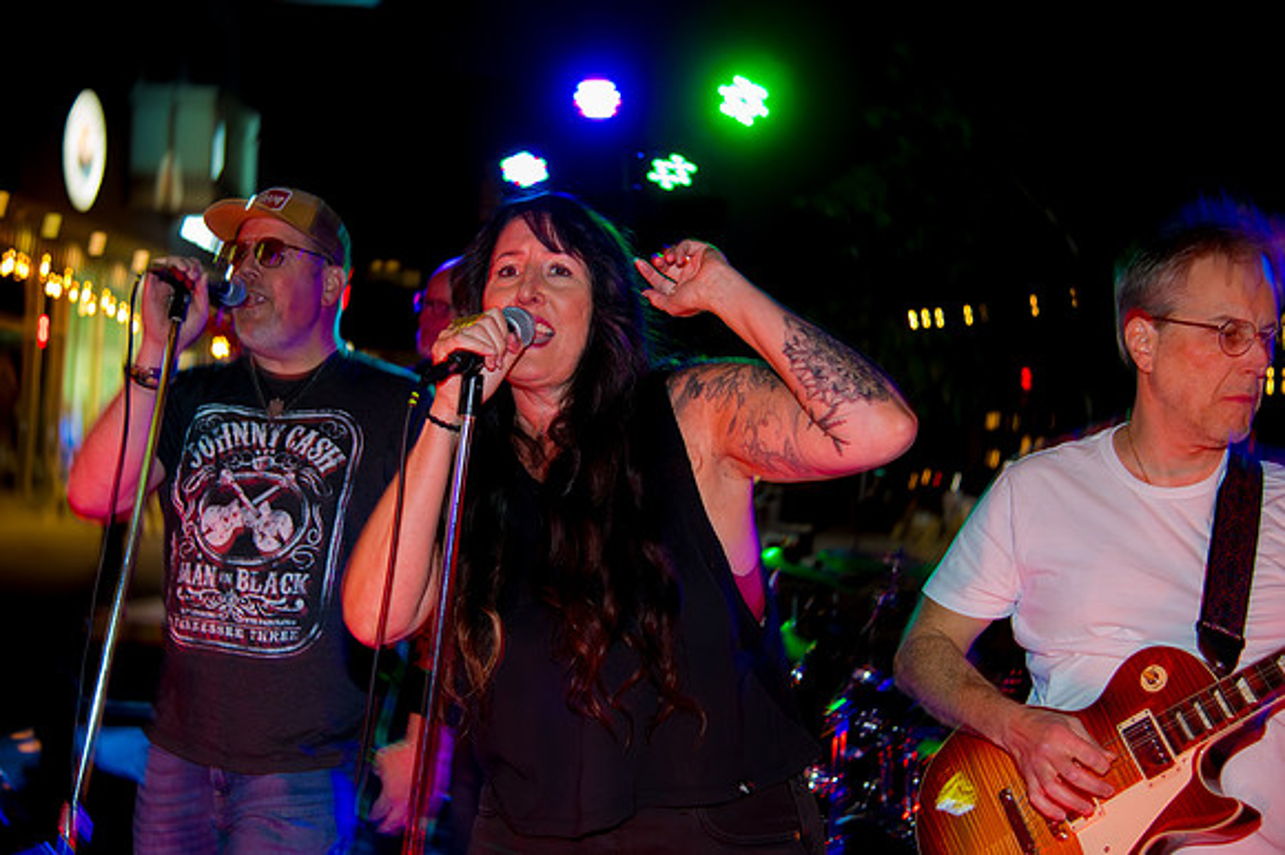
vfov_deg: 25.0
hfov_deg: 36.8
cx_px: 580
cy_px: 406
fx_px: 1929
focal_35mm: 54
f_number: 4
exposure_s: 1/80
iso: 3200
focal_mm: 48
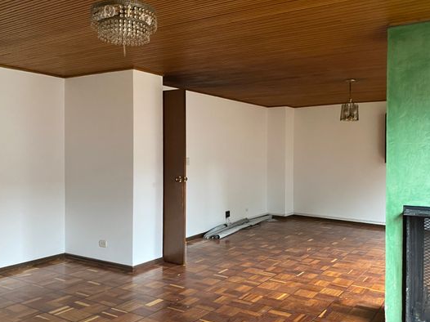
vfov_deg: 42.9
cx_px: 227
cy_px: 164
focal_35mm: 33
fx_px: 410
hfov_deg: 55.3
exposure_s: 1/60
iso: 400
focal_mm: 4.25
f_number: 1.8
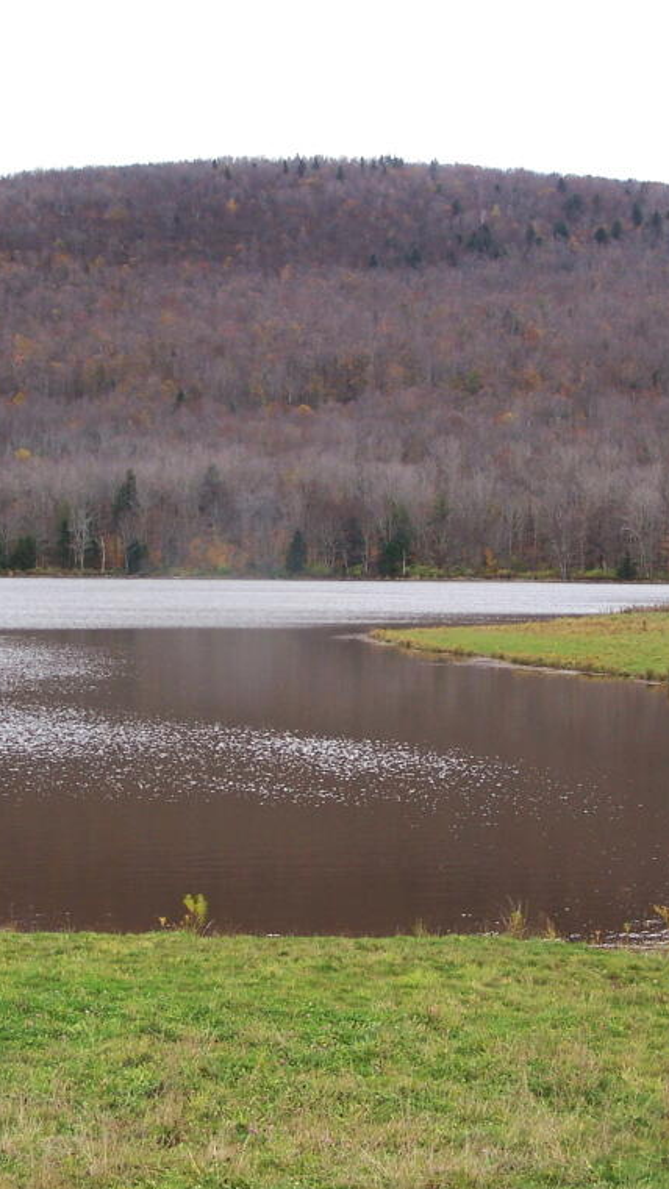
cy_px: 592
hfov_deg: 19.1
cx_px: 261
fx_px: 1987
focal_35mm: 63
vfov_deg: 33.3
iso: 80
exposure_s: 1/200
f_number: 2.9
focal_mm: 7.1
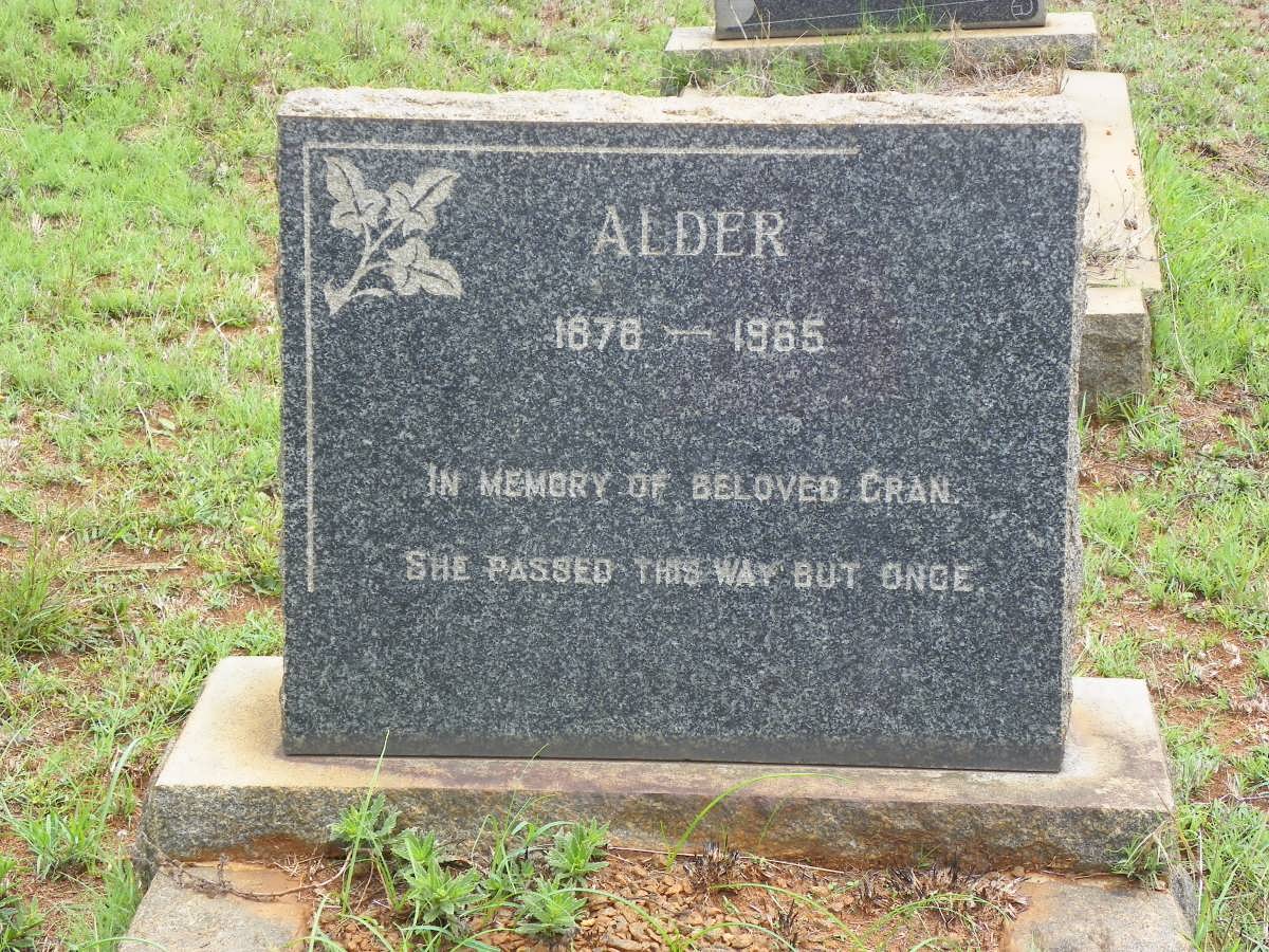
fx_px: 3043
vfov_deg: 17.8
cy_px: 476
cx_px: 634
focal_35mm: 83
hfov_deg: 23.6
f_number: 4
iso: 64
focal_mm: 14.7
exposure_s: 1/160
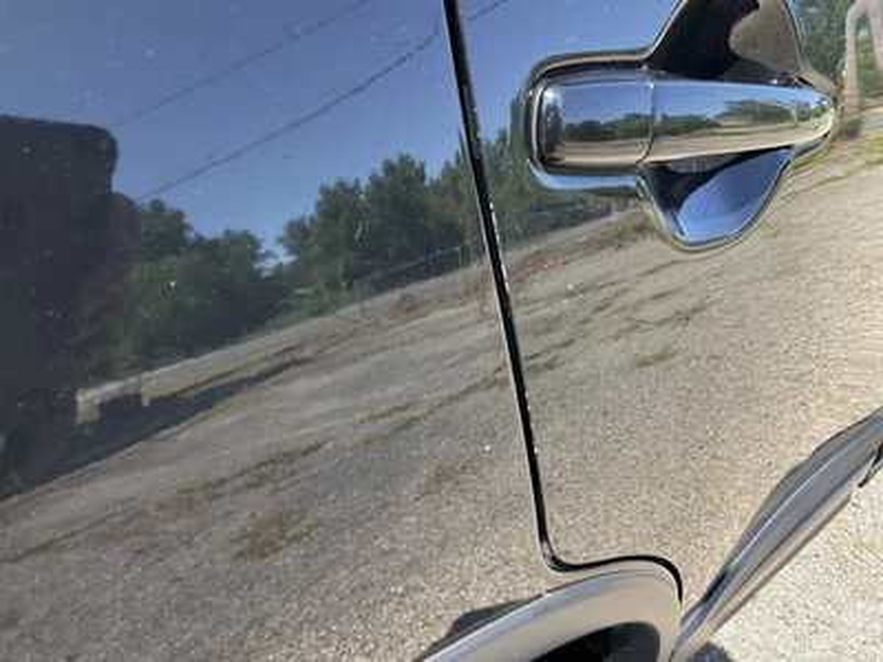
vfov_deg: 48.2
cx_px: 442
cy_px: 331
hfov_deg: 61.7
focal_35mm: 29
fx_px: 740
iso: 25
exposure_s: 1/289
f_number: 1.8
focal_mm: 3
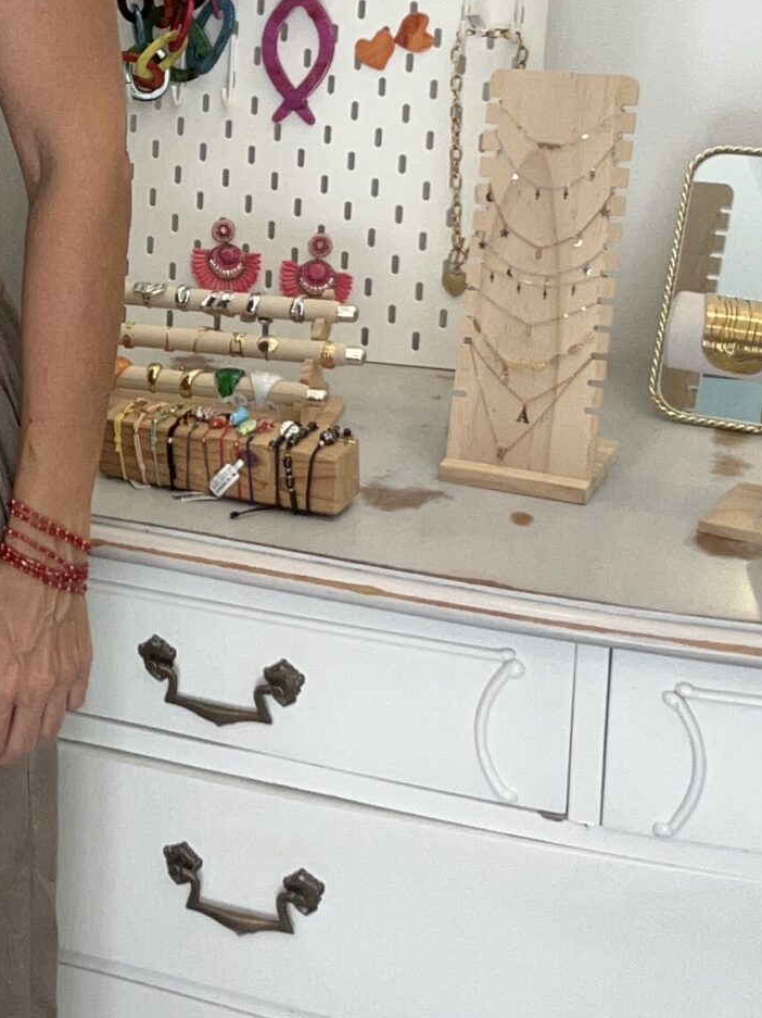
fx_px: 2408
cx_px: -161
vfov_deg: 23.7
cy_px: 290
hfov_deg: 17.1
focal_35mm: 82
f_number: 1.9
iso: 50
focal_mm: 2.69
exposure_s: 1/50
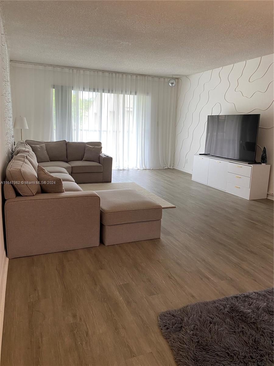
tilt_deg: -9.6
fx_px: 274
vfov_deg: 67.3
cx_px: 137
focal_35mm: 26
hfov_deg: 53.1
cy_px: 183
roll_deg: -2.4
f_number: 1.8
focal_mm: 4.25
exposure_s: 1/60
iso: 80
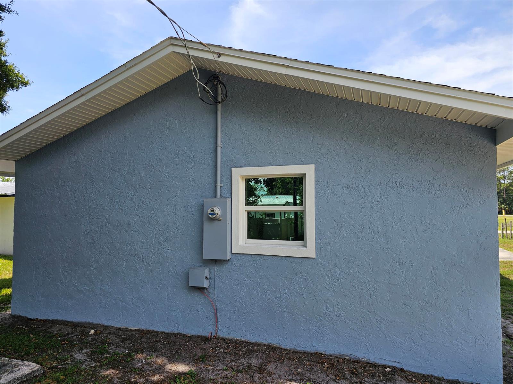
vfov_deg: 58.9
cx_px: 256
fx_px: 341
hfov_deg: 73.9
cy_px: 192
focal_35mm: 23
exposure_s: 1/417
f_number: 1.7
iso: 10
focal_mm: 6.3
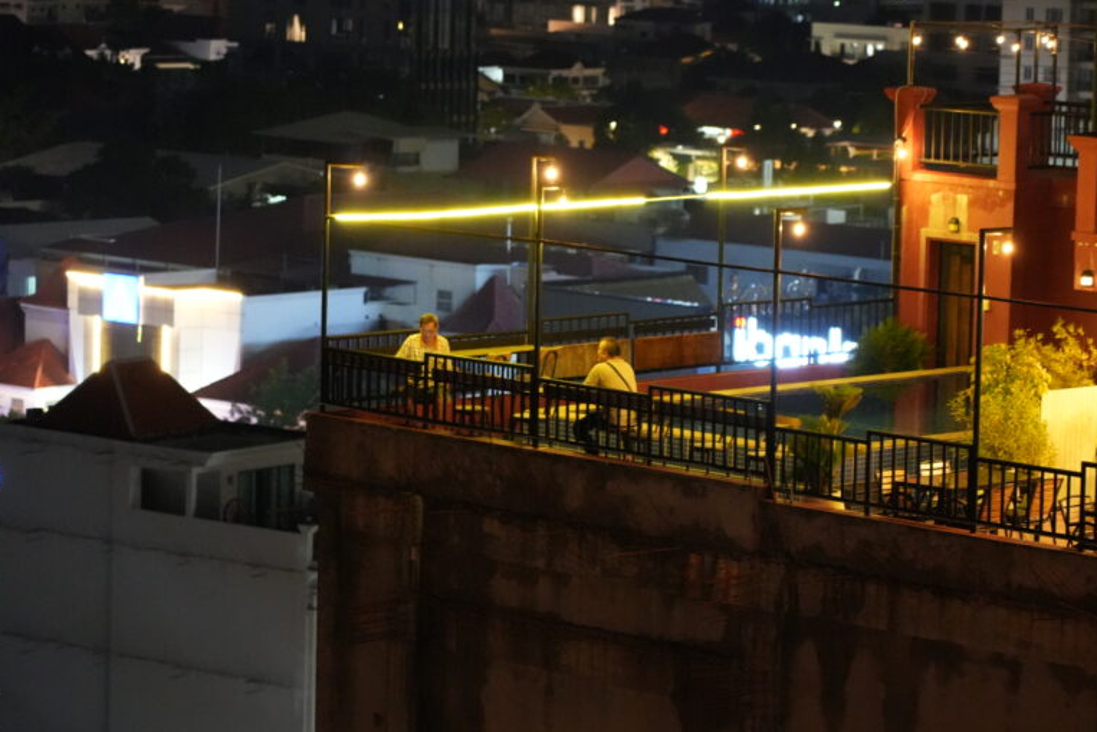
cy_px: 385
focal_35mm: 141
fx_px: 4297
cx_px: 486
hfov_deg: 14.5
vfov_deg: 9.7
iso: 12800
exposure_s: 1/30
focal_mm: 105
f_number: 4
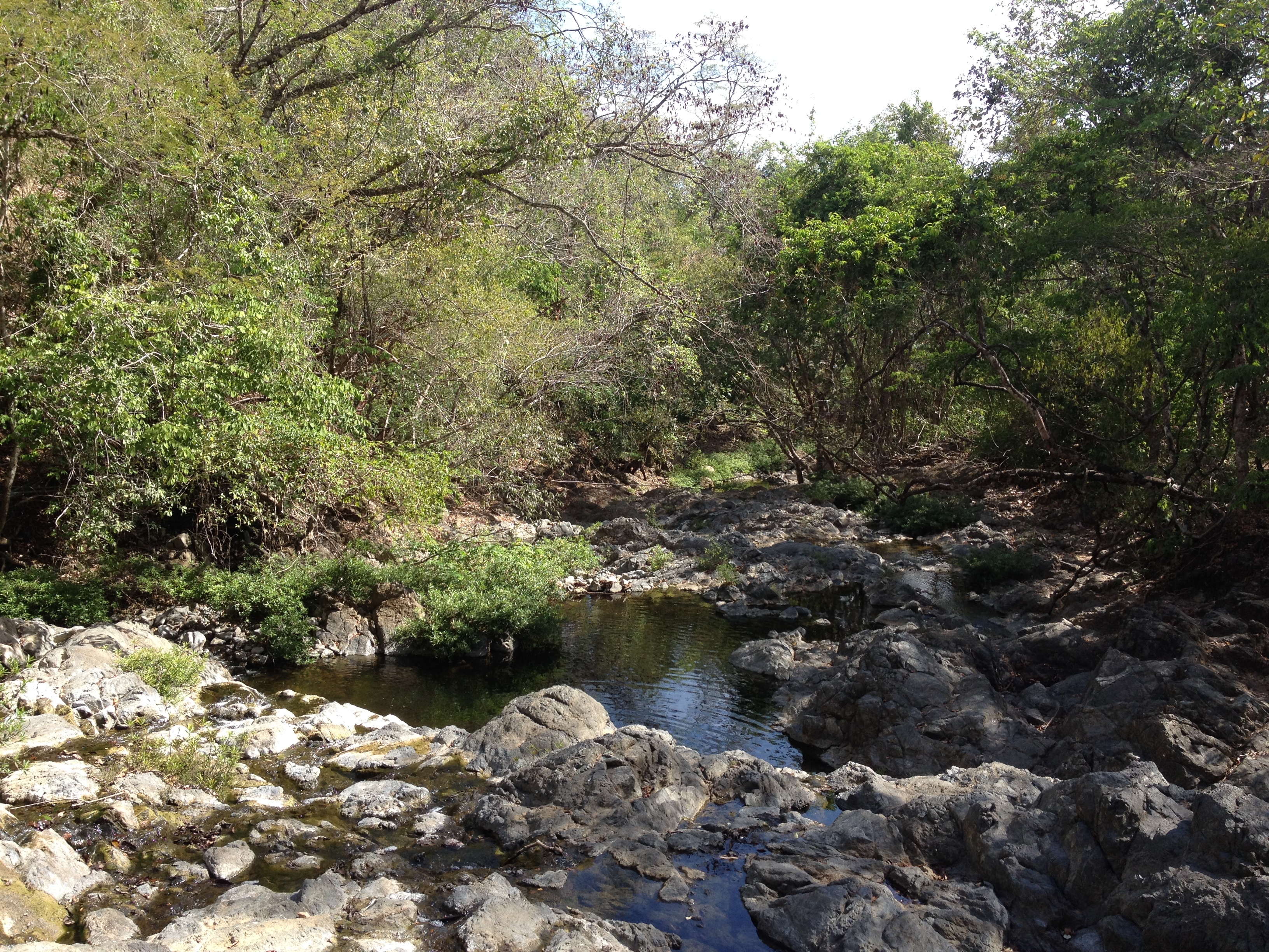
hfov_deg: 52.6
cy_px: 476
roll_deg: +0.7
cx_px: 634
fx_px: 1283
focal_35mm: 35
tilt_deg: -10.4
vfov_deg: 40.7
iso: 50
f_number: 2.4
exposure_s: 1/531
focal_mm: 4.28
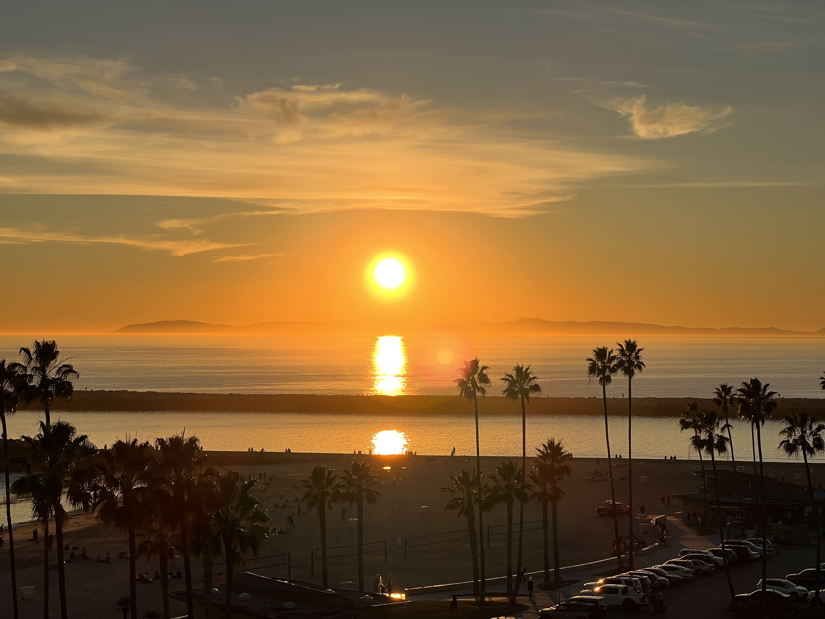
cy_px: 310
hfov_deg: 25.3
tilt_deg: +1.3
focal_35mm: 77
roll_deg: +0.3
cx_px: 412
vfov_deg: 19.1
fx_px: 1835
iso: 32
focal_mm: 9
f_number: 2.8
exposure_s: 1/1553
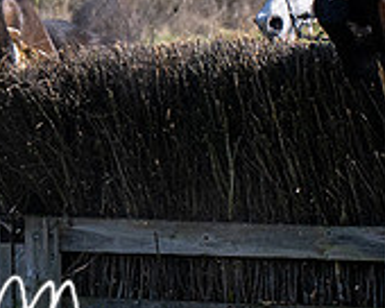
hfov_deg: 4.2
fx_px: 5241
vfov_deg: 3.4
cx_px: -153
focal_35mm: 460
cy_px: -42
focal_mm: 70
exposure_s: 1/2000
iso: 200
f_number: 4
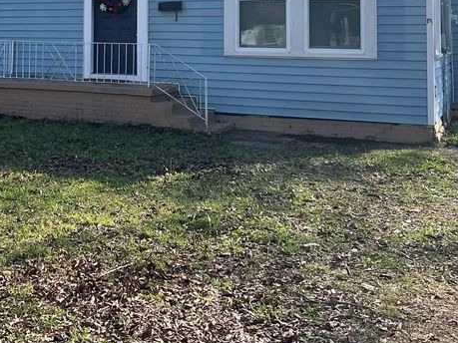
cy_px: -10
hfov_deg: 32.5
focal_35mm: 58
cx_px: 108
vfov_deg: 24.0
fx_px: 767
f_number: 1.5
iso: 50
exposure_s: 1/1669
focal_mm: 5.7
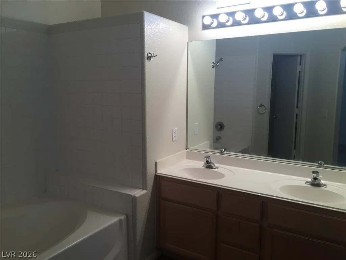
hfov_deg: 61.7
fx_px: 290
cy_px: 130
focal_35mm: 29
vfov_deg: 48.2
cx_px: 173
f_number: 2.2
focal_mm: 4.15
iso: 50
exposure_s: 1/120
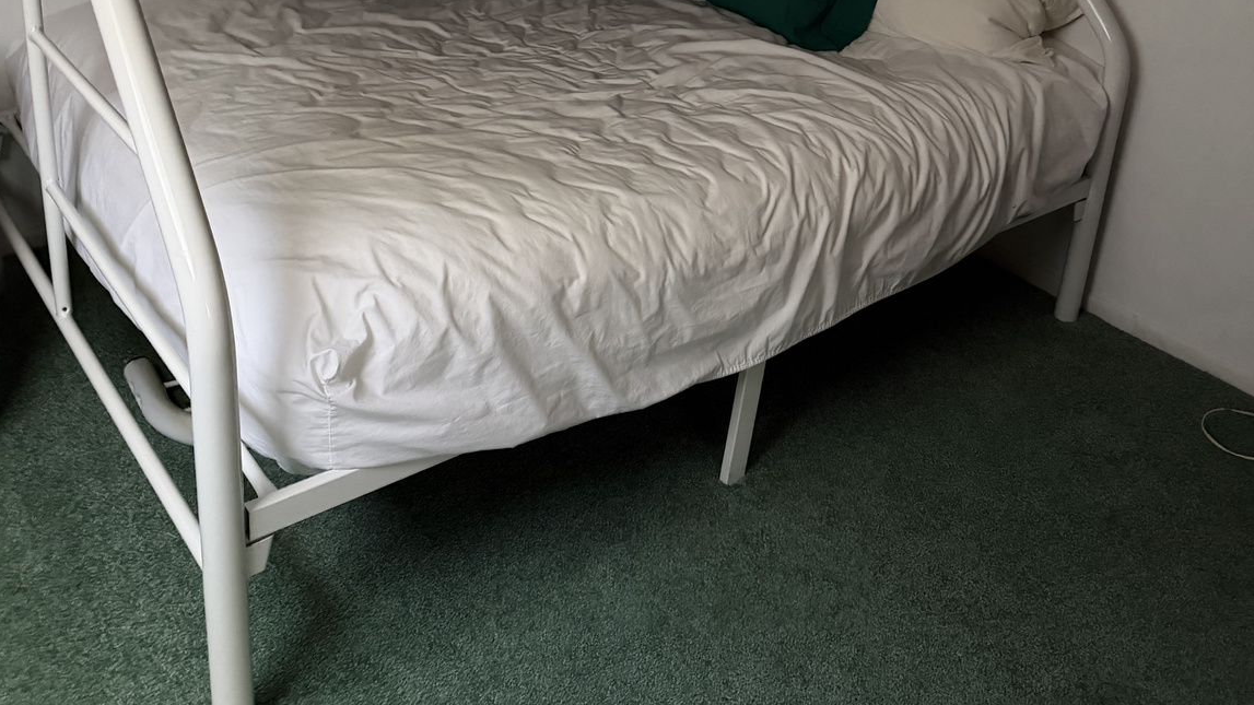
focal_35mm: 35
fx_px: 1164
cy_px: 58
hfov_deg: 56.6
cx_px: 625
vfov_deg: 31.9
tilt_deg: -19.0
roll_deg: -6.0
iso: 1000
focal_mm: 6.76
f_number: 1.78
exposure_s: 1/30
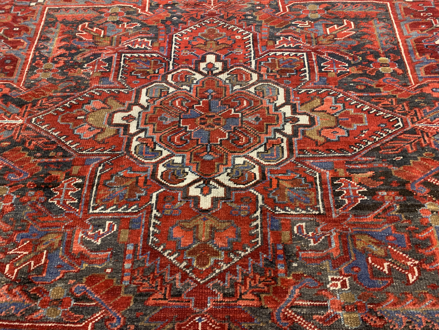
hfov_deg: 67.3
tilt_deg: -62.3
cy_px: 165
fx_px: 330
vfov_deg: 53.1
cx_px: 220
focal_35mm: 26
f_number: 1.8
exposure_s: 1/30
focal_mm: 4.25
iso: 400
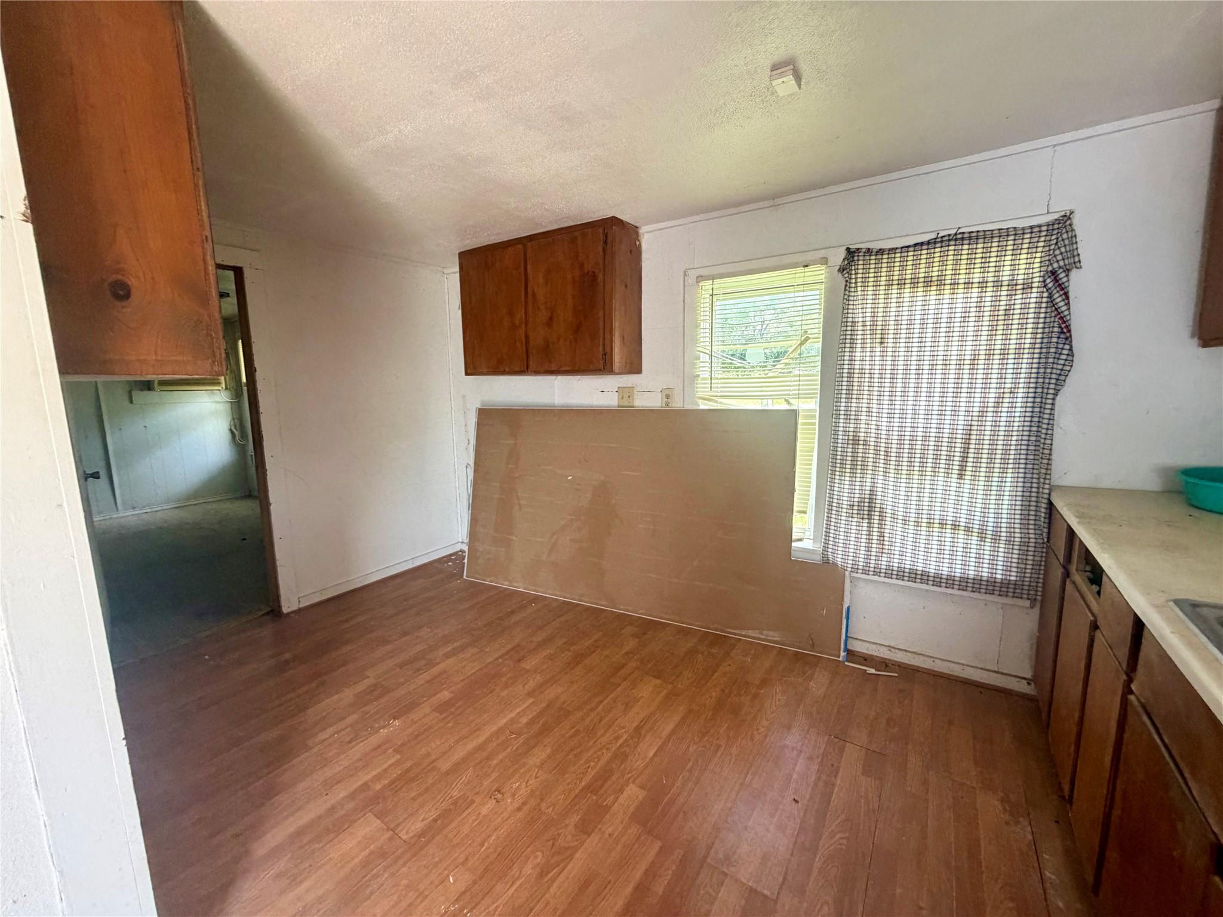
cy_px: 458
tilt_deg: -5.5
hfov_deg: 102.1
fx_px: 495
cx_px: 612
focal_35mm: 14
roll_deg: +1.7
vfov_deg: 85.7
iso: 200
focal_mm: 2.22
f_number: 2.2
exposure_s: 1/121
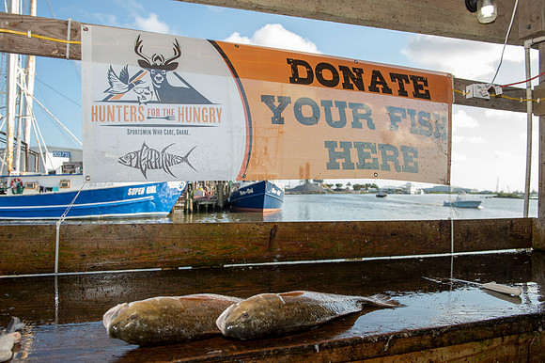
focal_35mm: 28
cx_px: 272
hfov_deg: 65.5
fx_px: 424
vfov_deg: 46.4
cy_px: 182
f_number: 5.6
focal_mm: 28
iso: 50
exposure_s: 1/160
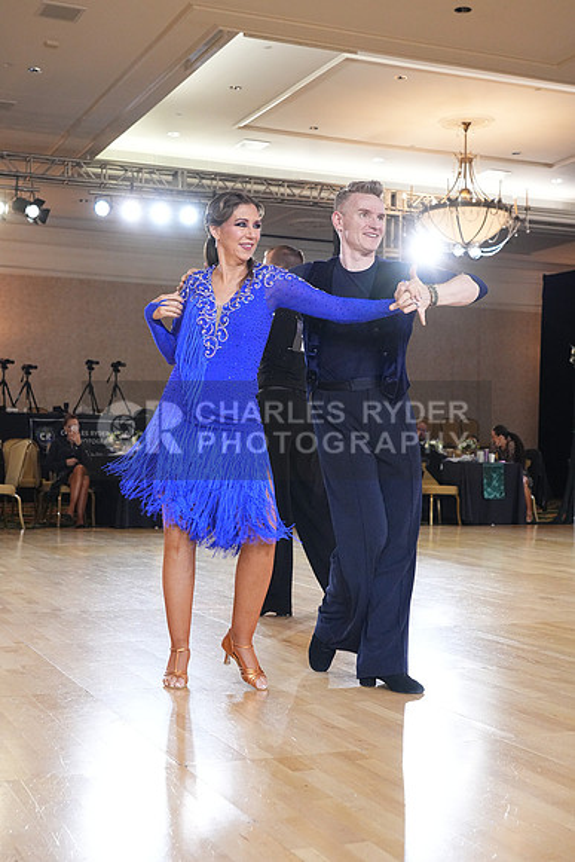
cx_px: 288
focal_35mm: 46
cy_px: 431
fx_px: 1101
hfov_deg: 29.3
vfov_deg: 42.7
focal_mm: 46
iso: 5000
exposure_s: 1/200
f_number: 6.3
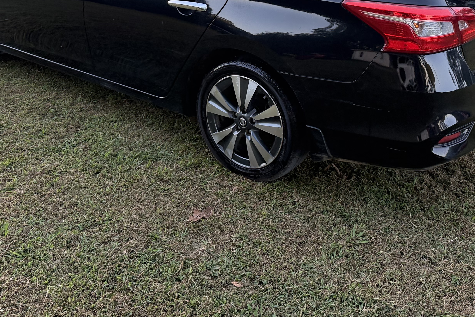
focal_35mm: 41
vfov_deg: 31.2
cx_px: 252
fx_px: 541
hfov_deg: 47.4
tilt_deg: -7.5
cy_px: 37
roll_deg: +0.1
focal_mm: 6.76
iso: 160
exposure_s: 1/218
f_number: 1.78
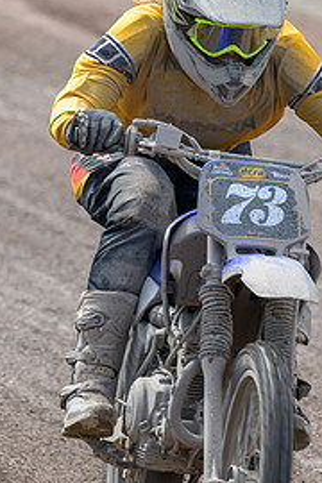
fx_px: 12114
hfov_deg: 1.5
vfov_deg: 2.3
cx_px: 196
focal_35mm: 903
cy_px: 223
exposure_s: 1/500
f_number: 4
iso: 90
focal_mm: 200
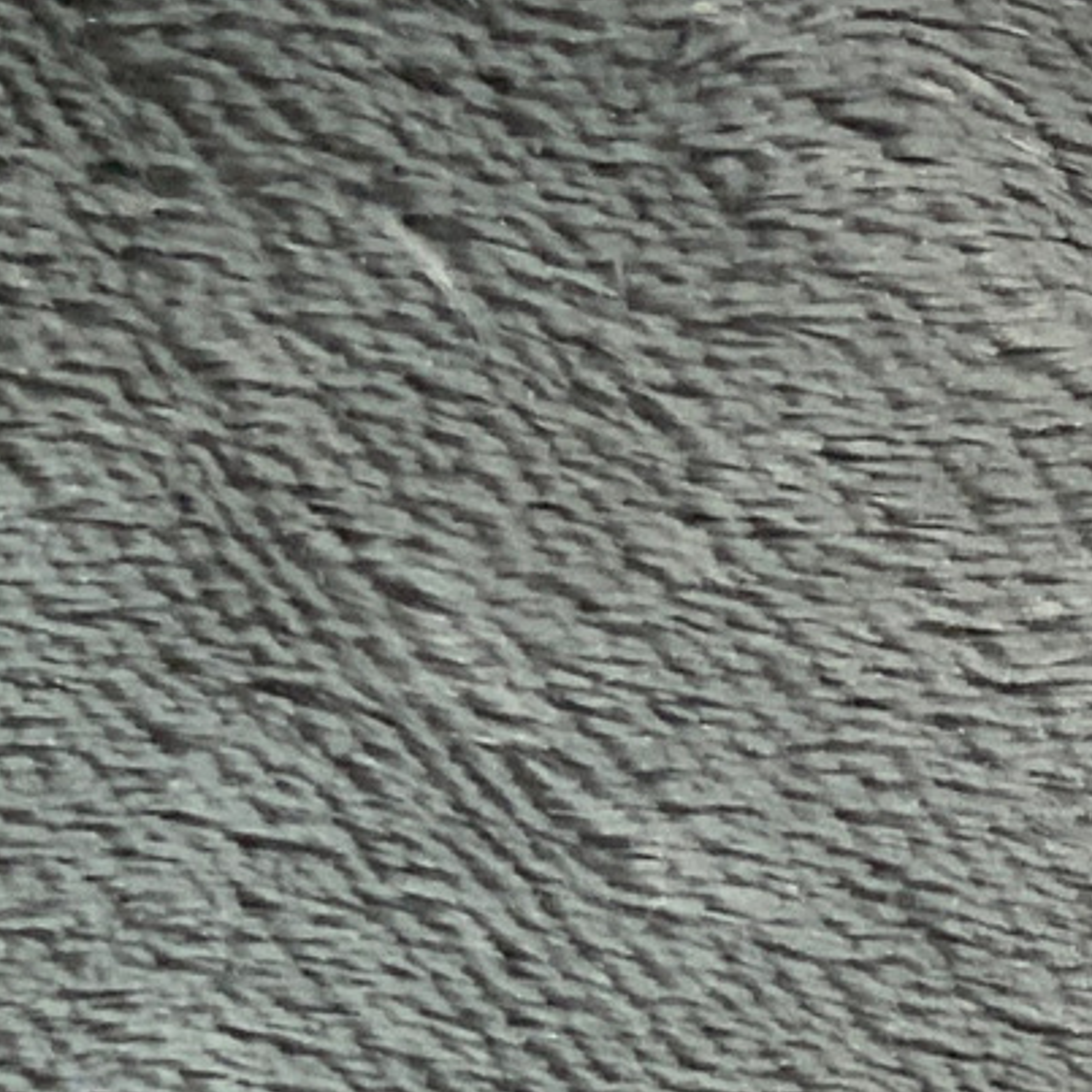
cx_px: 3219
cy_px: 702
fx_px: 5818
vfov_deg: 10.7
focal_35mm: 163
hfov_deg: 8.9
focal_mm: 3
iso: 50
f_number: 1.8
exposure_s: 1/104
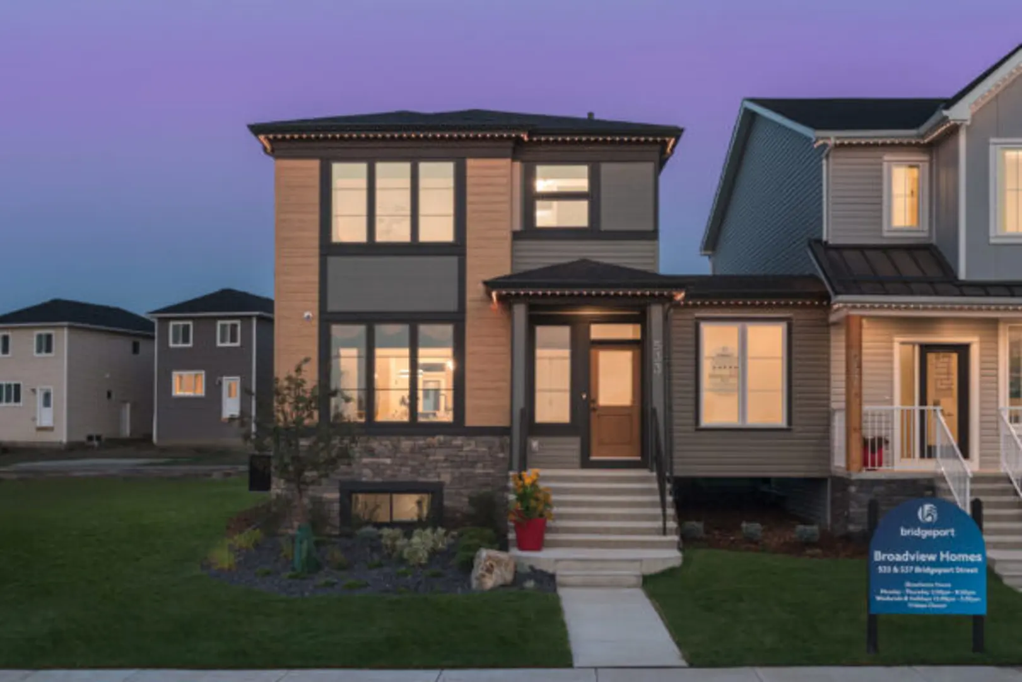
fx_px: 1192
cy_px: 341
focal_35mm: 42
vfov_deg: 31.9
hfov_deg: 46.4
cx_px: 511
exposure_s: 1/3
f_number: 10
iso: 280
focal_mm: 42
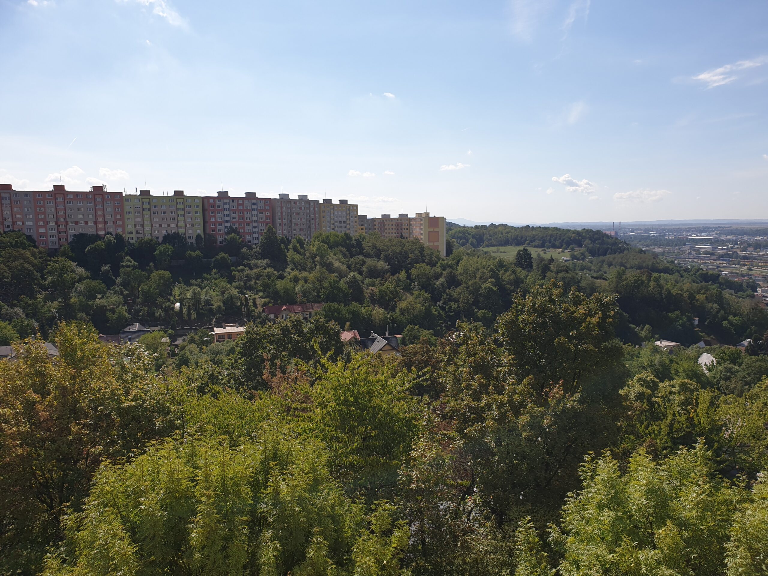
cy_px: 288
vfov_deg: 53.1
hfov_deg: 67.3
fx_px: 577
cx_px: 384
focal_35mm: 26
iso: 50
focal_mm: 4.3
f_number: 2.4
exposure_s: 1/2299
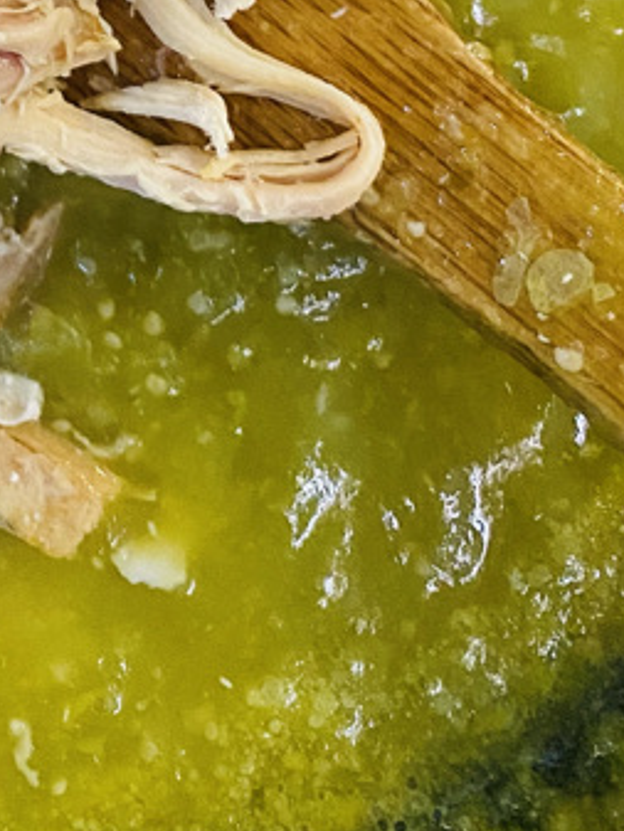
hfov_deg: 17.1
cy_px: -422
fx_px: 1898
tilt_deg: -85.1
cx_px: -269
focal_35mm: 79
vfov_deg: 20.9
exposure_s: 1/60
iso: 500
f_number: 1.8
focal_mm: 4.25
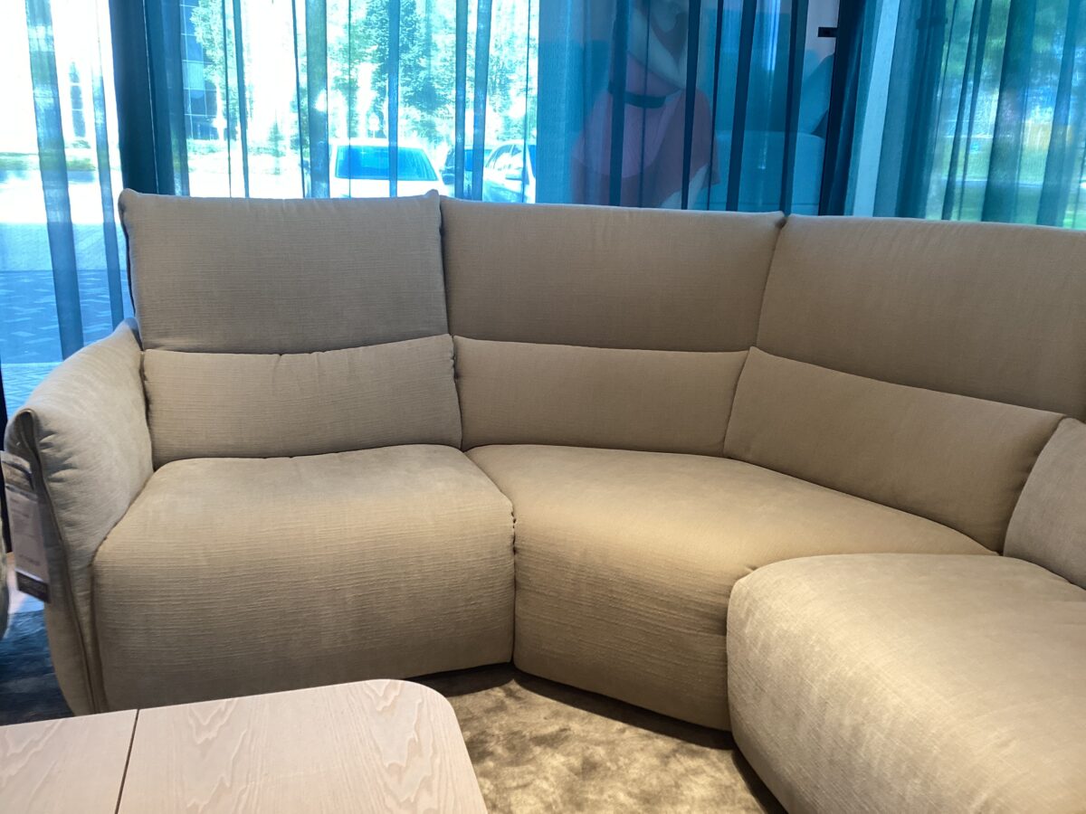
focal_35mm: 31
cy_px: 407
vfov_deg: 45.4
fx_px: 973
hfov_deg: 58.4
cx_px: 543
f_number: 2.4
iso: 100
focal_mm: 3.3
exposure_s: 1/120
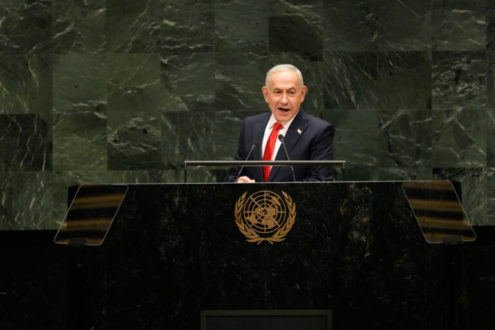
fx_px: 8249
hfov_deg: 3.4
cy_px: 165
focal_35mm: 600
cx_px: 248
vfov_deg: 2.3
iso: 8000
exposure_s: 1/500
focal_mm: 600
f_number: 4
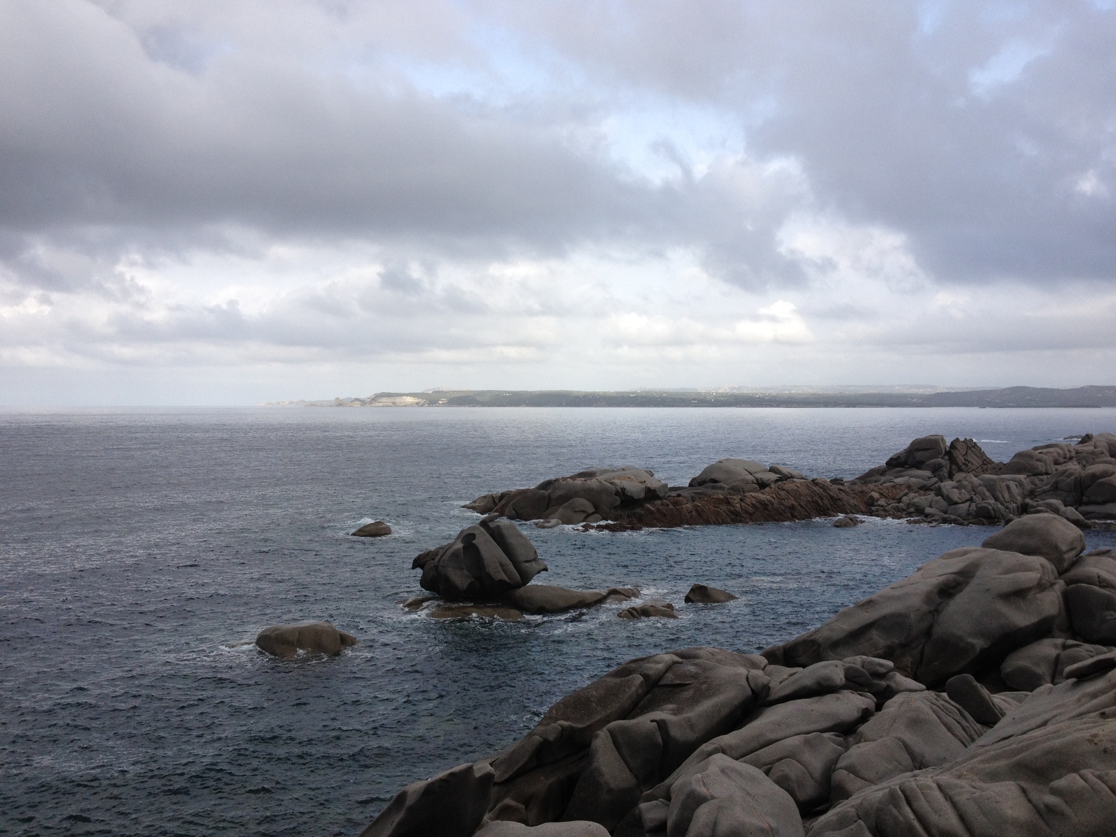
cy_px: 418
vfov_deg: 40.7
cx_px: 558
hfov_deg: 52.6
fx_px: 1128
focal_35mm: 35
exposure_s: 1/920
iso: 64
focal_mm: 4.28
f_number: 2.4
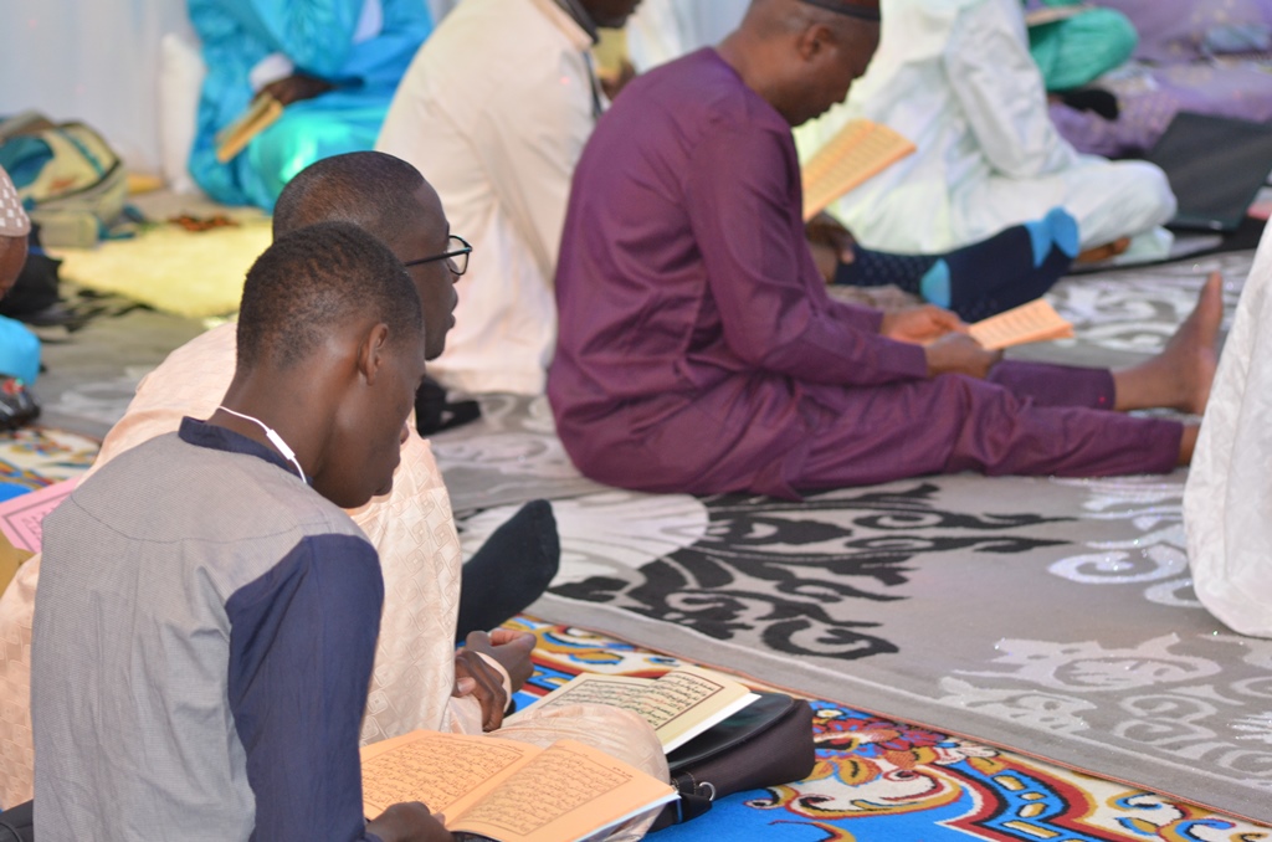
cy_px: 421
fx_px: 5024
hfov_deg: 14.4
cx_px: 636
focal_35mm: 142
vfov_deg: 9.6
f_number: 4
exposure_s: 1/60
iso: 800
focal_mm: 95
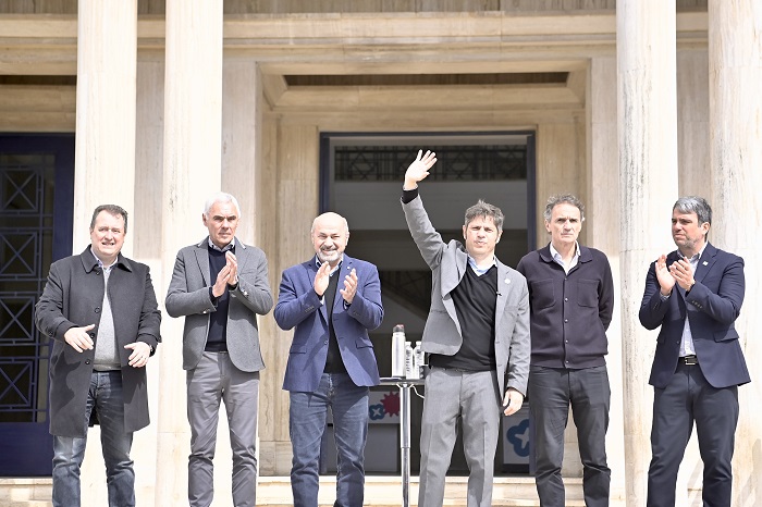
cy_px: 254
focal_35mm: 65
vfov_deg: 20.9
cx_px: 381
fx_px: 1375
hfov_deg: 31.0
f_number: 3.5
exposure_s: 1/4000
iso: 800
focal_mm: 65
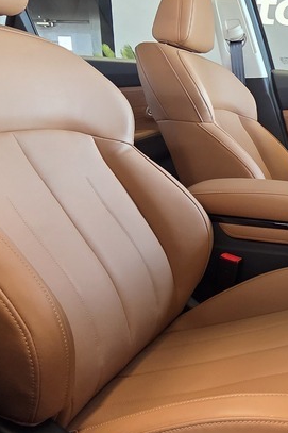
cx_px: 367
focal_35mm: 34
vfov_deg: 55.7
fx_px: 408
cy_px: 193
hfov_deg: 31.0
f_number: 2.2
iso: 200
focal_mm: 2.2
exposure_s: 1/50
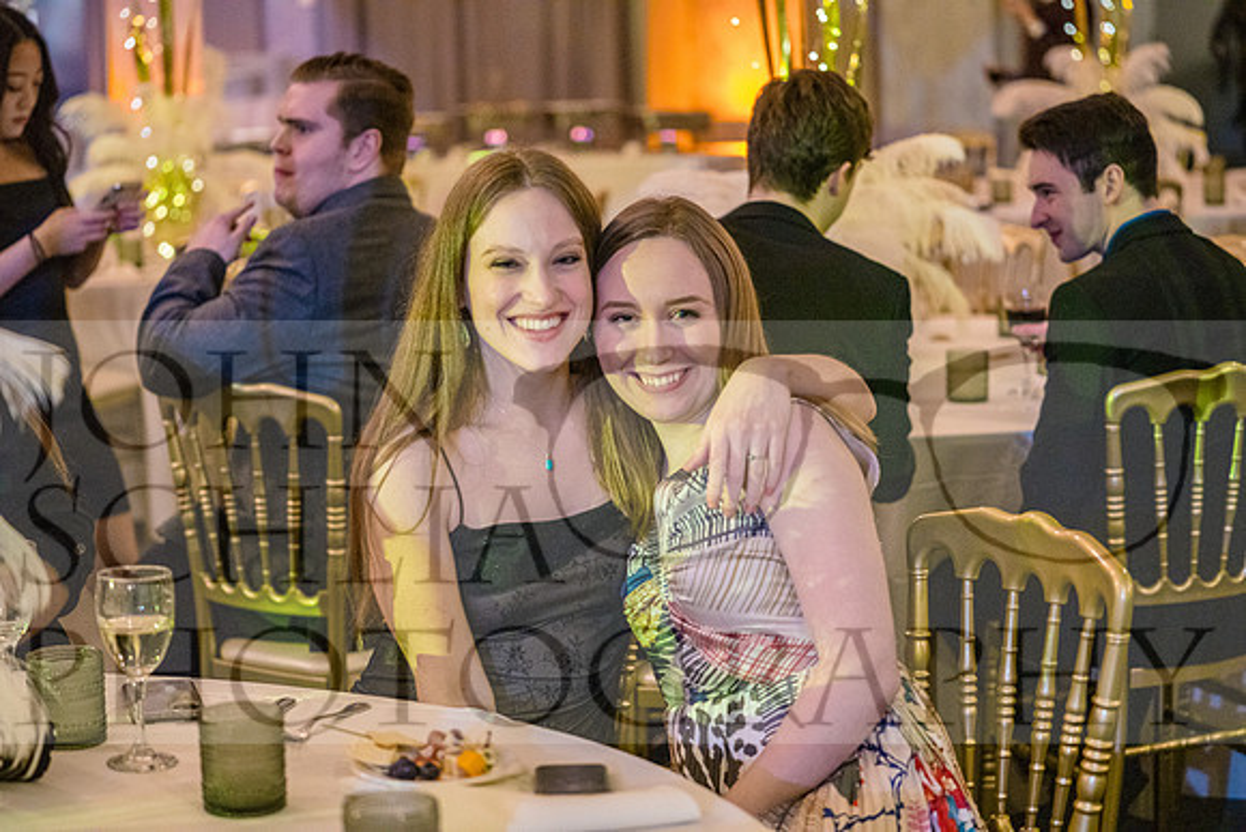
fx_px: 2423
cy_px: 416
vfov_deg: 19.5
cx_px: 623
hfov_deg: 28.8
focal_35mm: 70
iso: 12800
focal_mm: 70
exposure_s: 1/60
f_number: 2.8
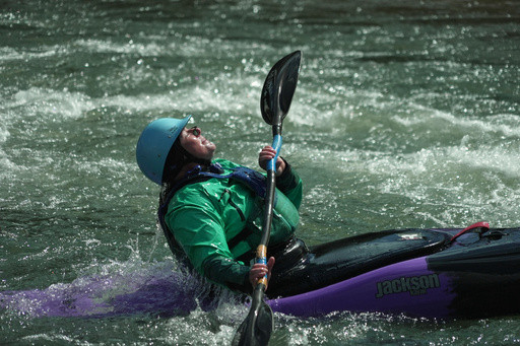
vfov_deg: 5.7
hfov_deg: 8.6
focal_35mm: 240
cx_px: 260
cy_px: 173
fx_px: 3465
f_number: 6.3
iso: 1000
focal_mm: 240
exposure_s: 1/5000
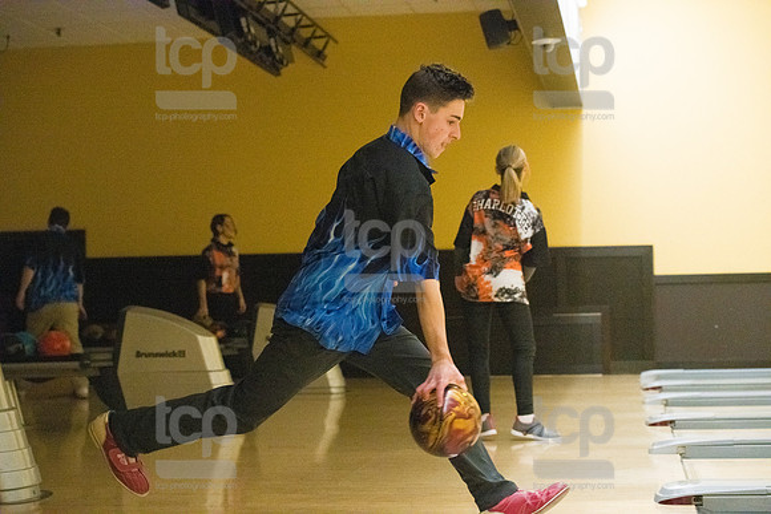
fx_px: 1499
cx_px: 386
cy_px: 257
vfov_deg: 19.5
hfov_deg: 28.8
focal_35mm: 70
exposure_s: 1/1000
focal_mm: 70
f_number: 4.5
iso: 10000
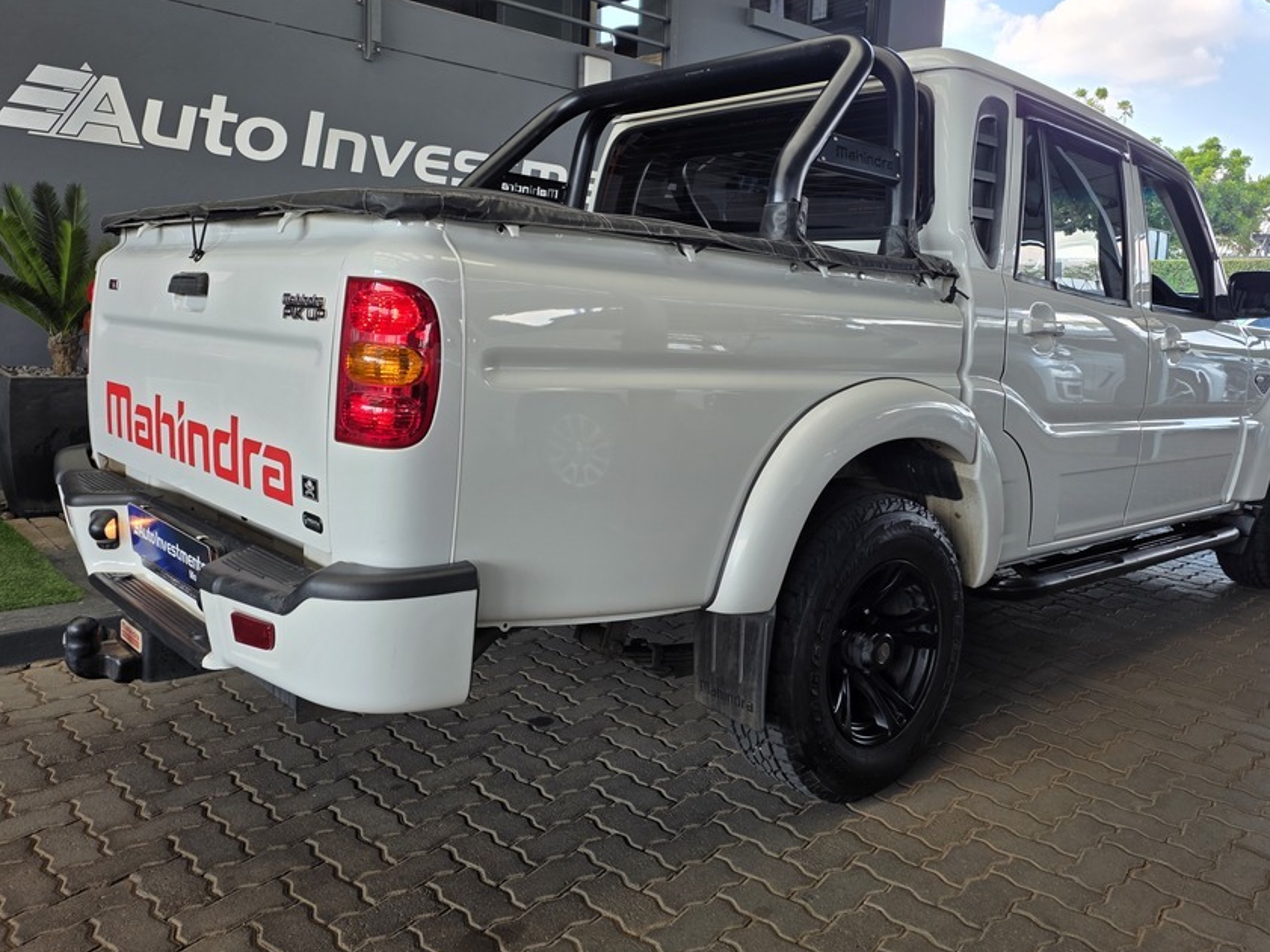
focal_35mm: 28
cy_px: 412
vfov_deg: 49.6
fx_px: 1027
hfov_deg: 63.4
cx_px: 677
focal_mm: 6.25
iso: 40
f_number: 1.7
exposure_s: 1/180
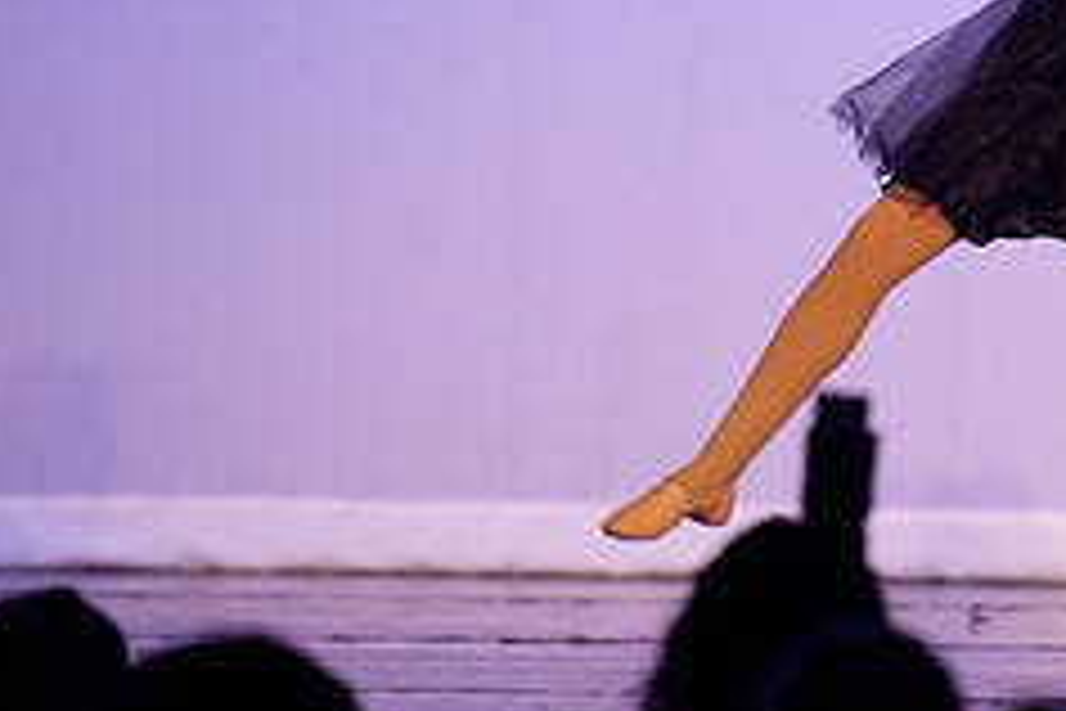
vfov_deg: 2.8
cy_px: -45
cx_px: 1133
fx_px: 14508
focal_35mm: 490
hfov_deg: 4.2
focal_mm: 200
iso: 3200
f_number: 2.8
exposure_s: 1/200
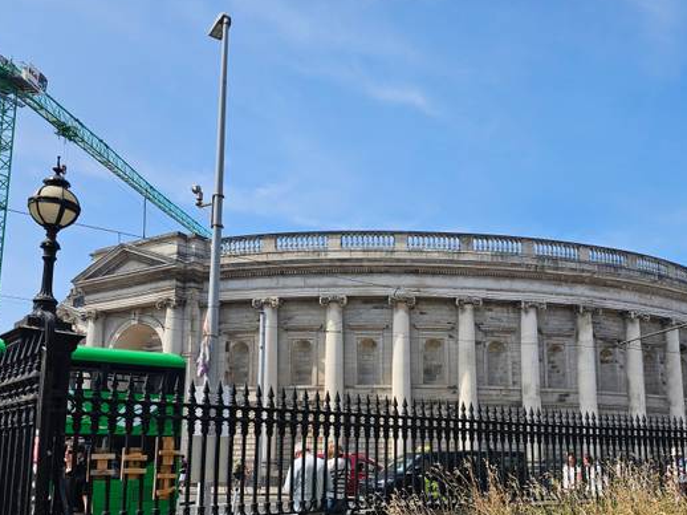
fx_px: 635
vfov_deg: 43.4
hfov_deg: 56.6
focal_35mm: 32
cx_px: 394
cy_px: 349
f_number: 1.7
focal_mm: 6.3
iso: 10
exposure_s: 1/650
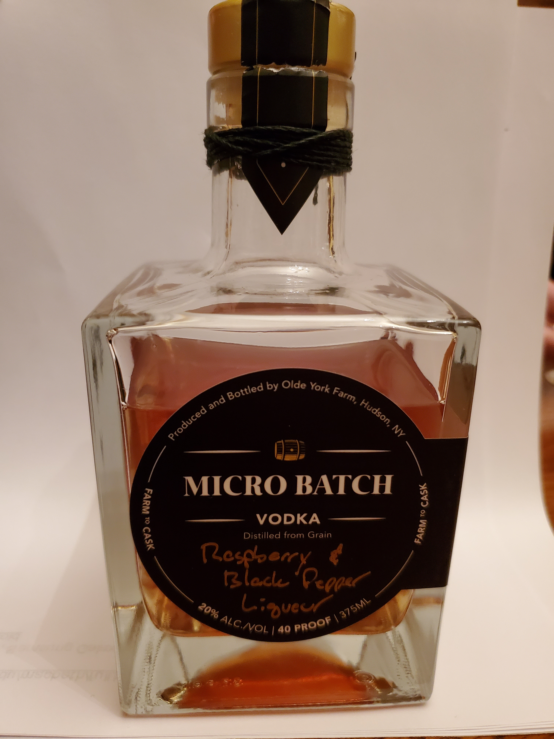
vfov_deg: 67.3
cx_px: 277
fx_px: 555
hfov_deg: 53.1
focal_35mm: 26
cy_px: 370
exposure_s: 1/40
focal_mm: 4.3
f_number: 1.5
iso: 500
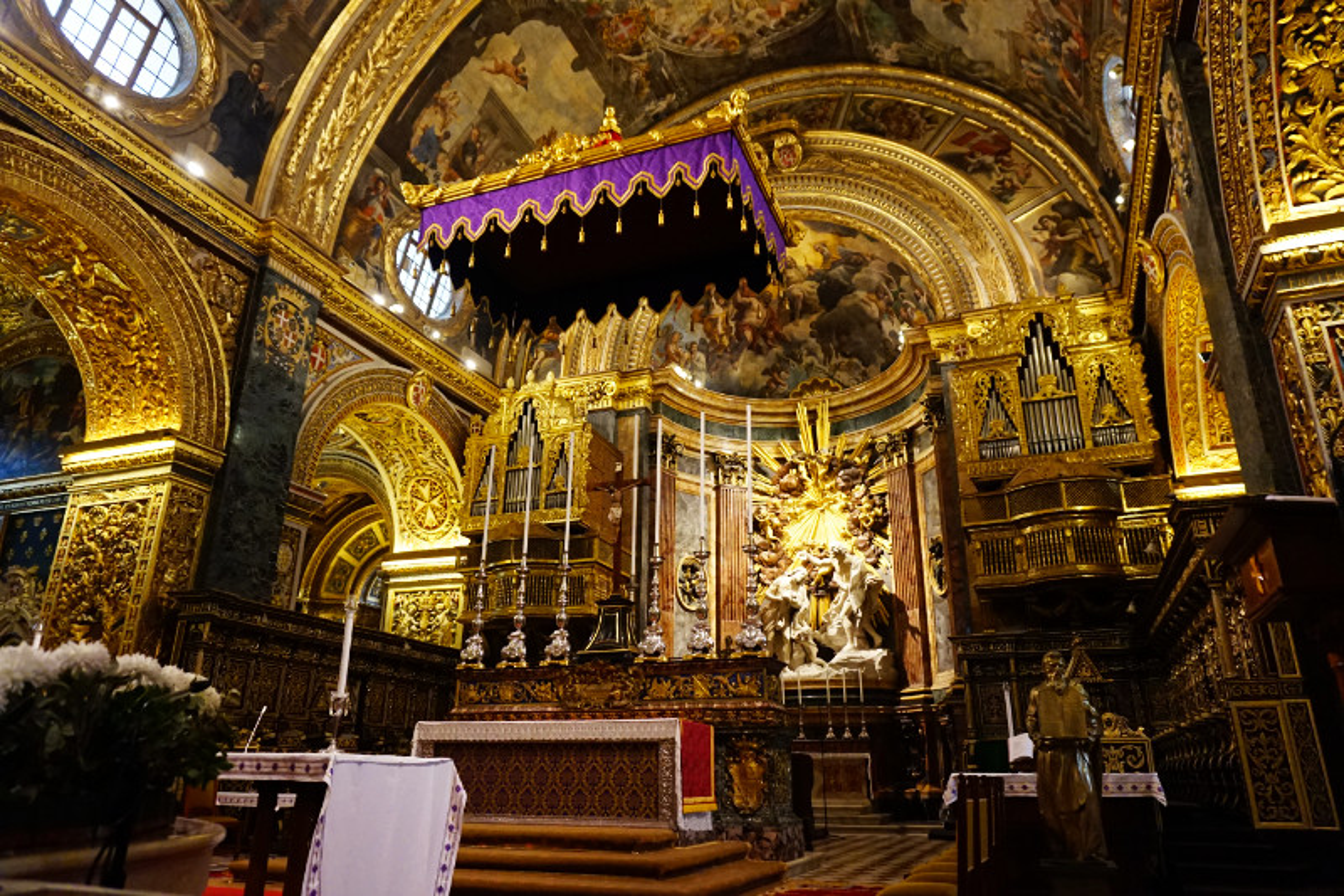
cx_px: 672
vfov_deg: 53.1
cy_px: 448
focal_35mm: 24
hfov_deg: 73.8
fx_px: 896
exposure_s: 1/60
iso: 2500
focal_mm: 16
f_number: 4
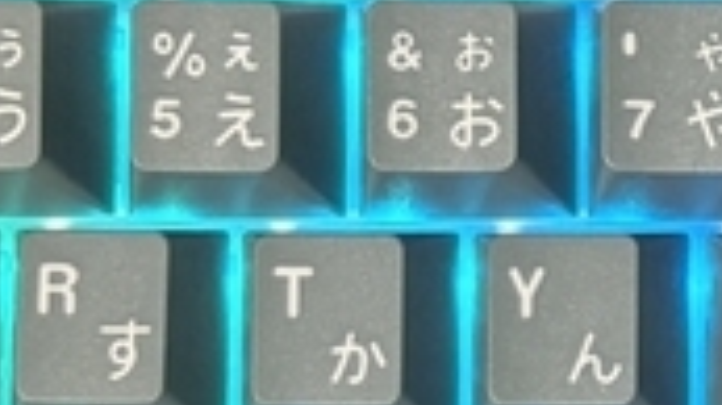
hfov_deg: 10.3
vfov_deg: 6.1
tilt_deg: -78.7
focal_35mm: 197
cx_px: 1290
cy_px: 418
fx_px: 3769
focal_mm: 5.96
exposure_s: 1/50
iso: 250
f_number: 1.6
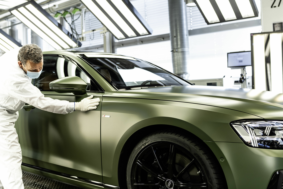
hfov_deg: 54.4
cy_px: 94
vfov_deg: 37.9
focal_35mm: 35
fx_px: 275
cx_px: 142
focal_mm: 35
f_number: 2.8
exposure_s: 1/200
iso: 800
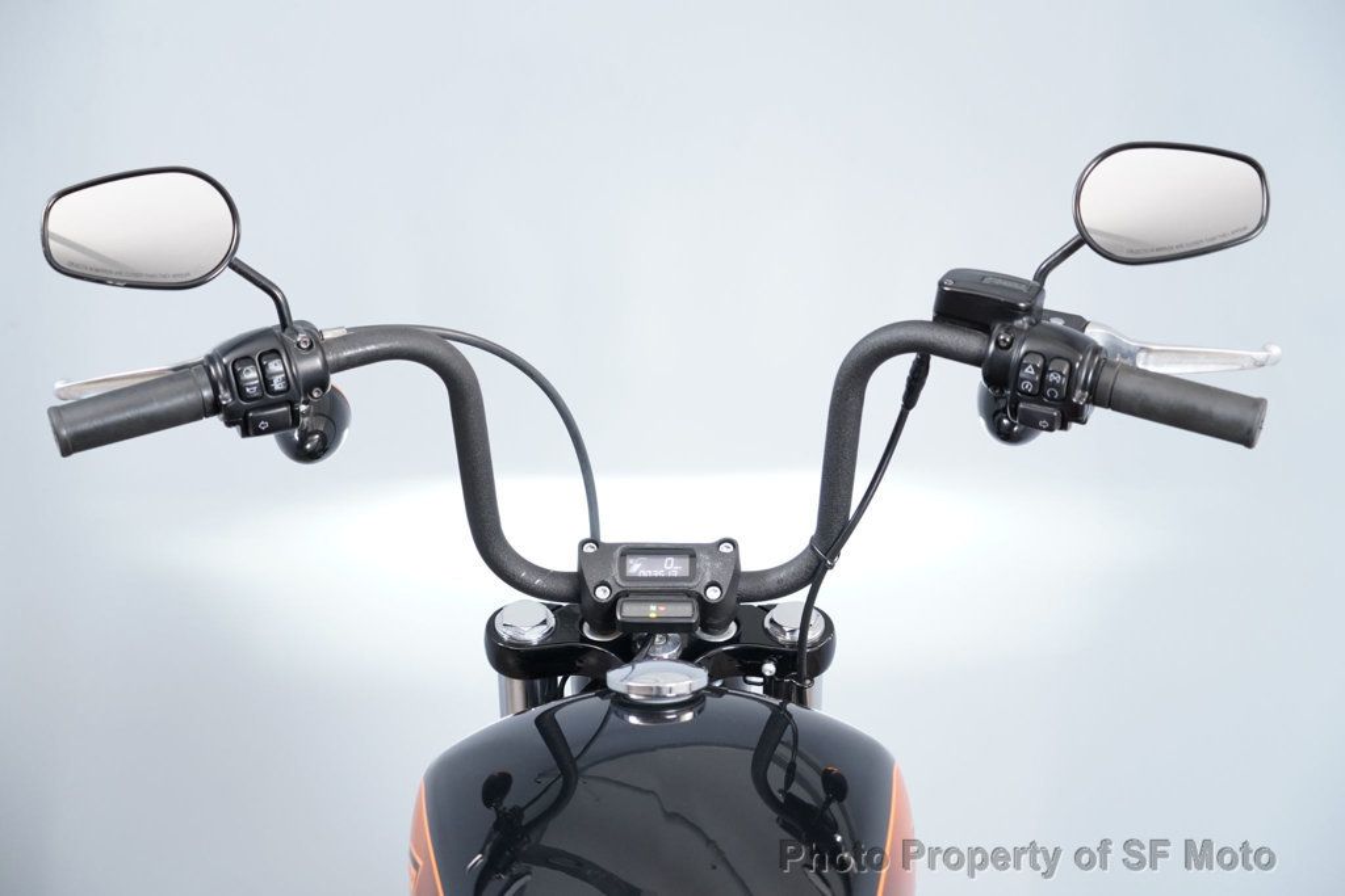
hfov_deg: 30.1
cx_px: 672
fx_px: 2503
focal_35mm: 67
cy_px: 448
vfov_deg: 20.3
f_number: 4
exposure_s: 1/125
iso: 2000
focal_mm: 67
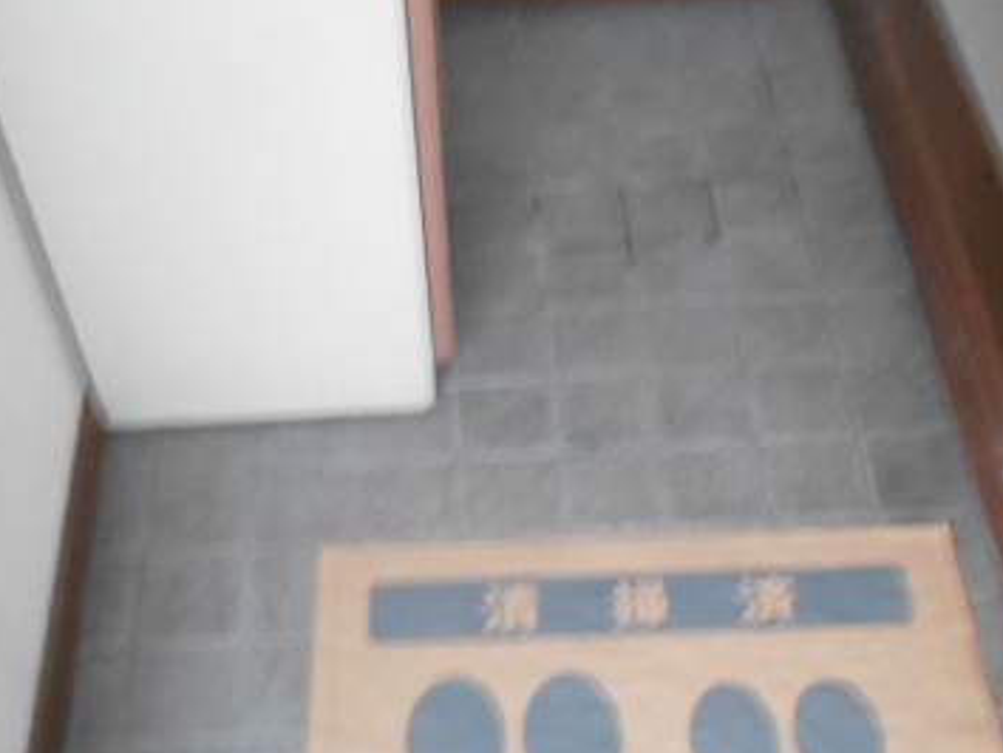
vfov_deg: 30.4
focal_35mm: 47
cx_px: 504
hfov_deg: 40.4
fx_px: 1363
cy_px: 561
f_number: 3.2
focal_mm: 4.6
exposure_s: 1/4
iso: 800
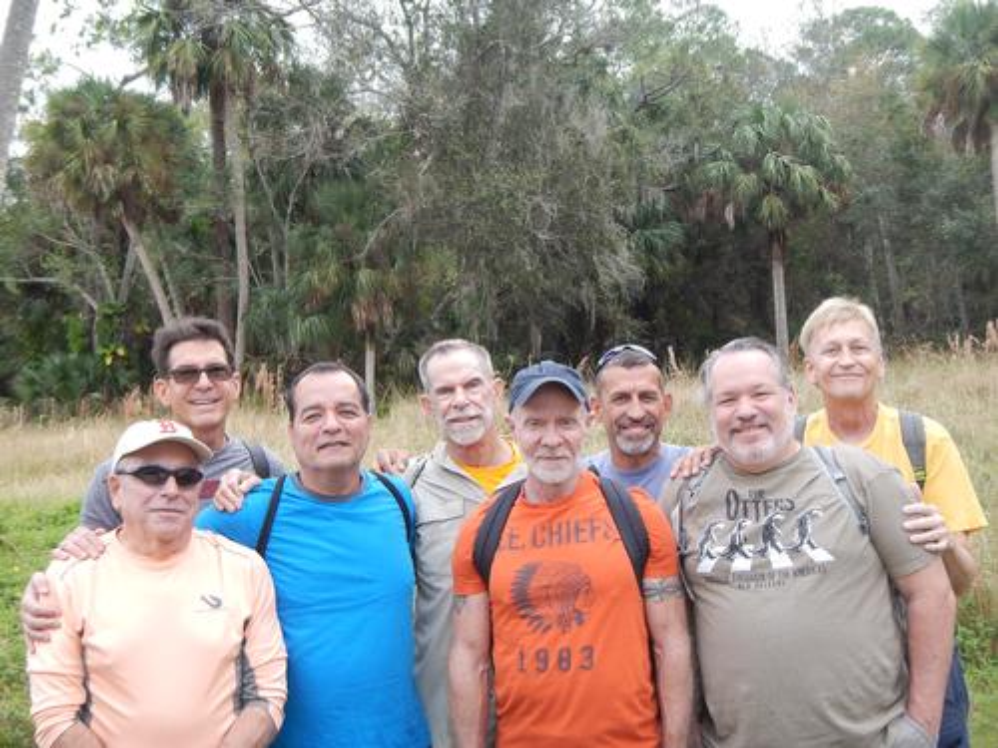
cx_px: 499
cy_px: 374
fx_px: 1355
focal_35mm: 47
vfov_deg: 30.9
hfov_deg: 40.4
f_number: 4.1
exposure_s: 1/160
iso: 125
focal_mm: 8.4
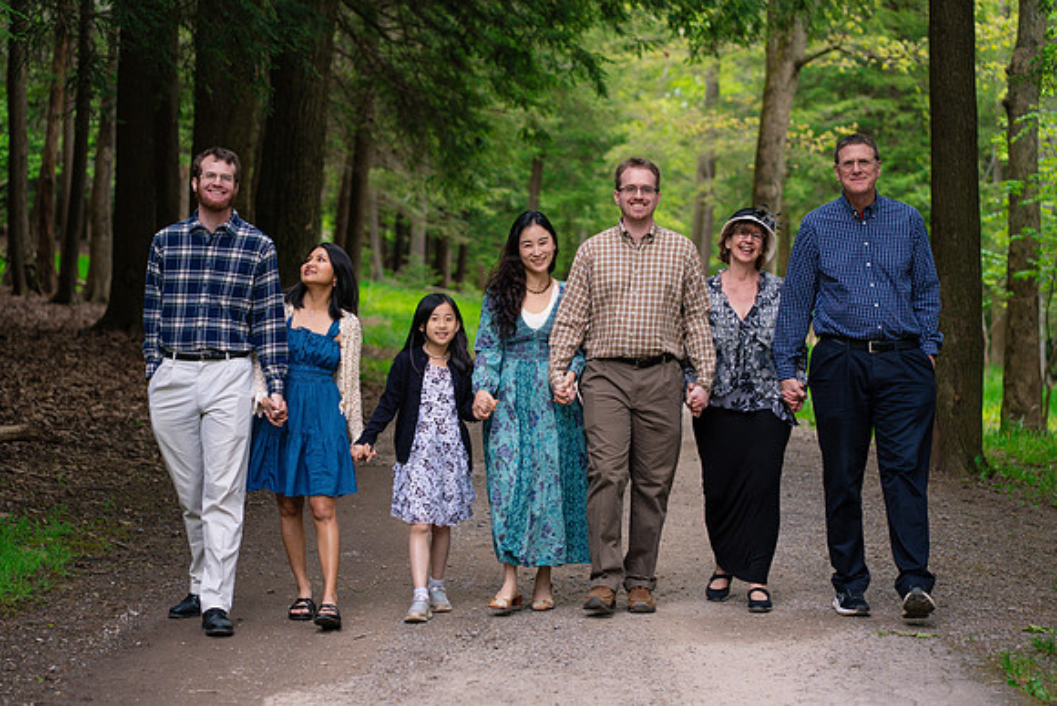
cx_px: 508
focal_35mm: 91
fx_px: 2687
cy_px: 365
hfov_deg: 22.3
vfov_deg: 15.0
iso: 800
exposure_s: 1/250
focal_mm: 85
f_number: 3.2
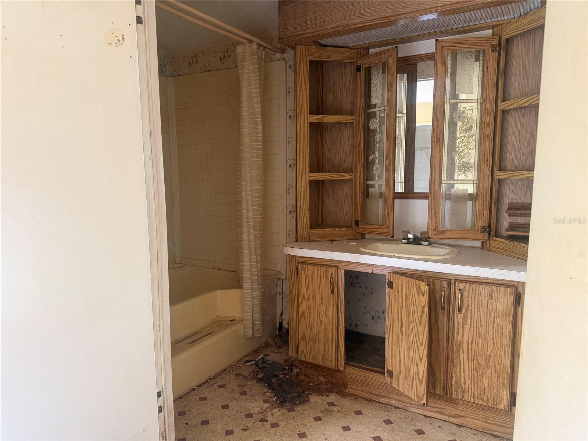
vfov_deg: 56.8
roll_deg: +1.4
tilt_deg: -8.4
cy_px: 220
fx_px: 408
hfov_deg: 71.6
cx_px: 294
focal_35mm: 24
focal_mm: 6.76
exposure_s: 1/60
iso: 320
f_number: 1.78
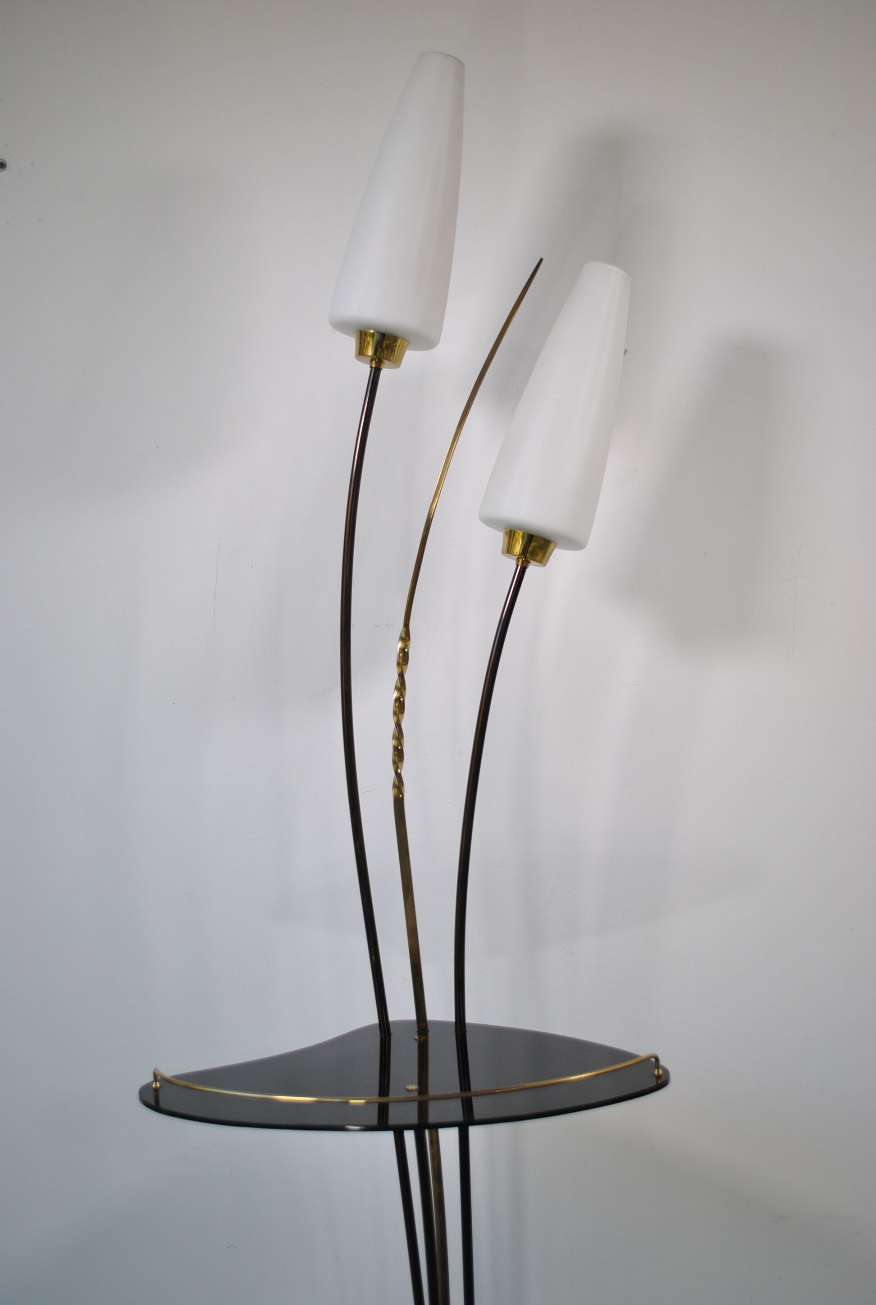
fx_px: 1308
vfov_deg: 53.0
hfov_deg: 37.0
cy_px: 652
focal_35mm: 36
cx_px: 438
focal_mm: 24
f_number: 4
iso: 200
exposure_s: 1/160
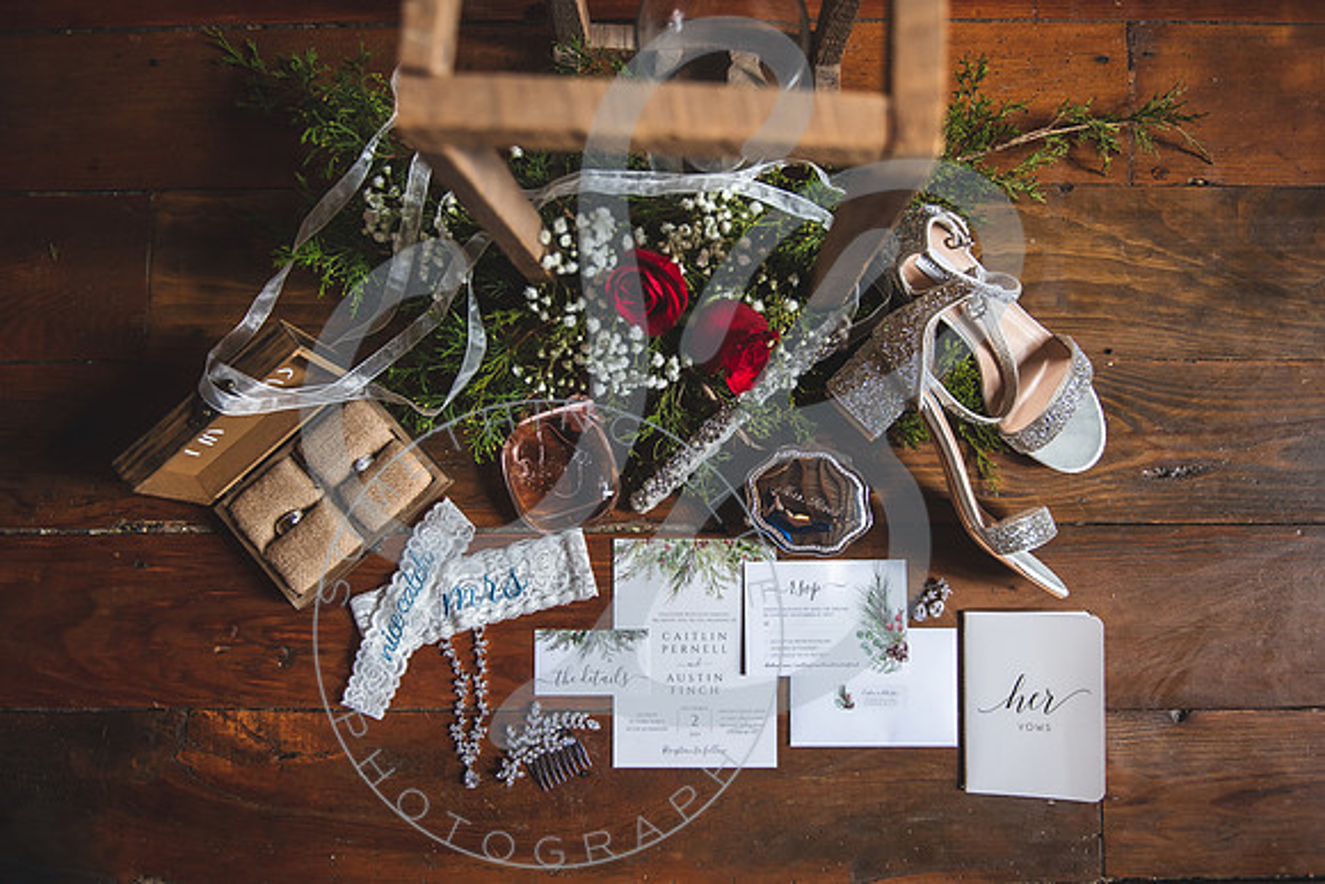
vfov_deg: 44.0
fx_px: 1094
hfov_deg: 62.4
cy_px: 442
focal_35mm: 30
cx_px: 667
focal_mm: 28
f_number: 2.8
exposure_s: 1/125
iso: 500
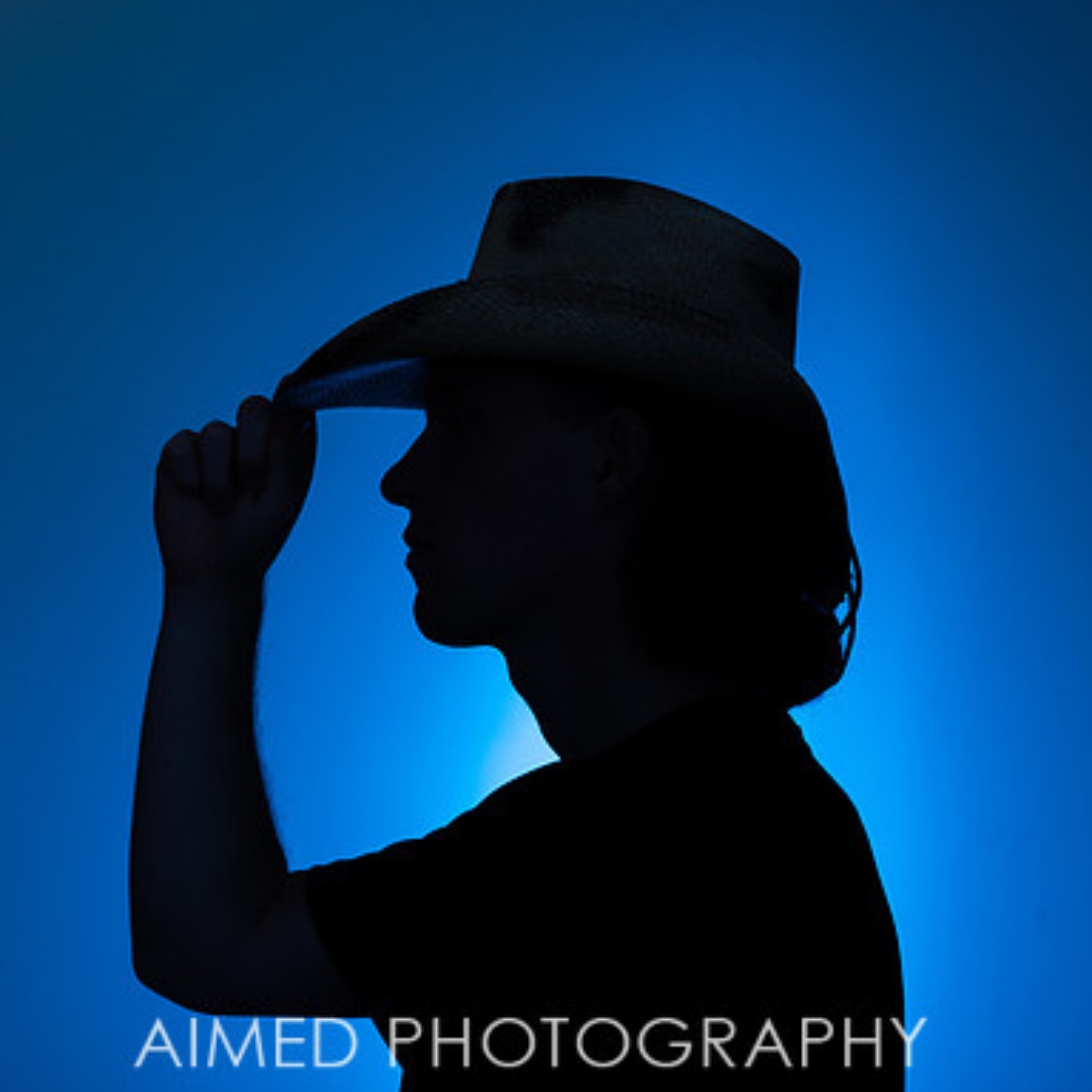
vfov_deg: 16.0
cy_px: 547
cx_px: 535
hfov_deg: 16.0
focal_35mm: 109
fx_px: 3890
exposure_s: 1/200
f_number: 9
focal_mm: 85
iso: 160
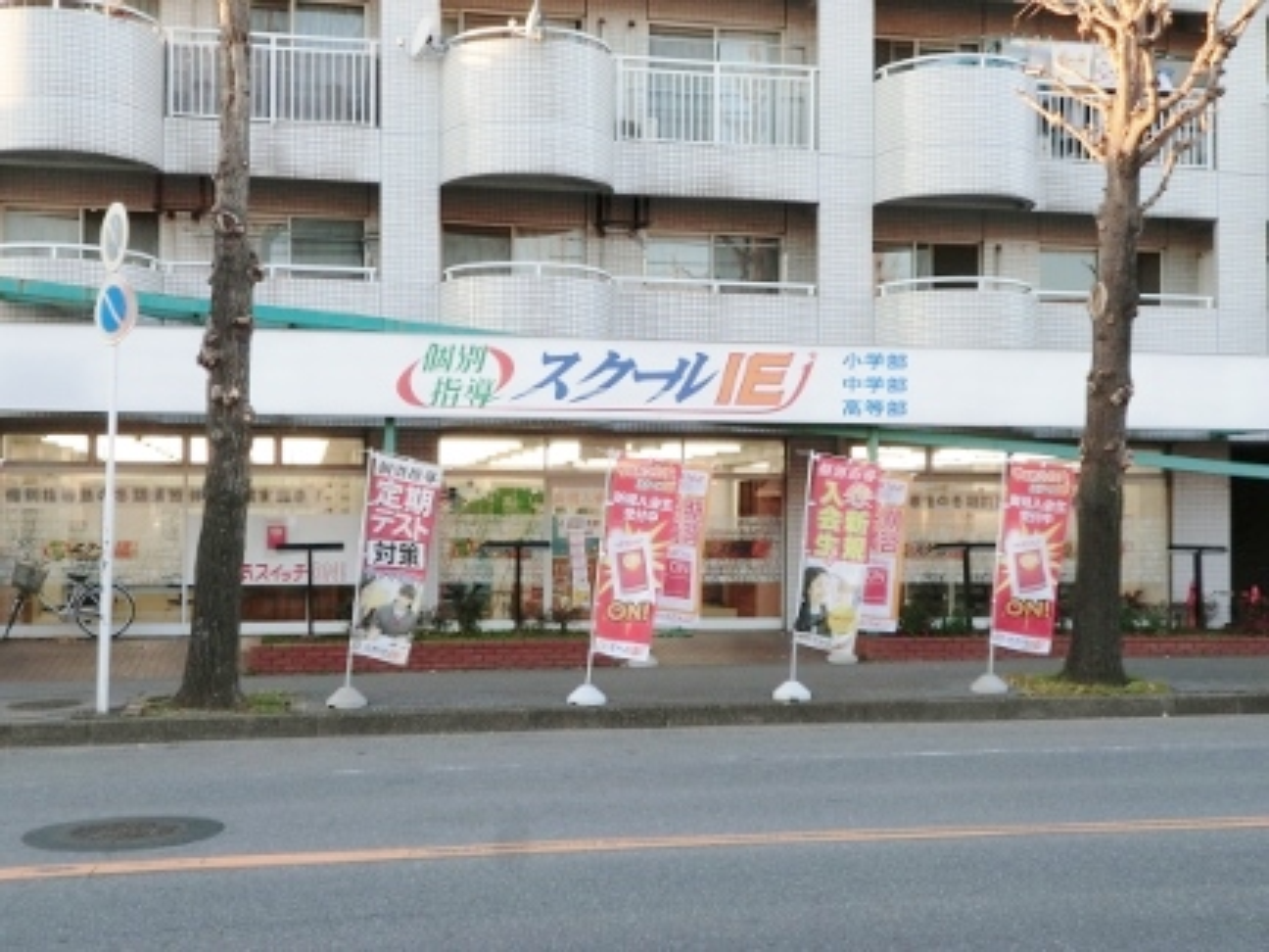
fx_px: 1650
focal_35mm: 45
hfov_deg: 42.1
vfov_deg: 32.2
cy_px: 476
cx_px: 634
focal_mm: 8.2
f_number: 4.3
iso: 64
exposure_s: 1/60
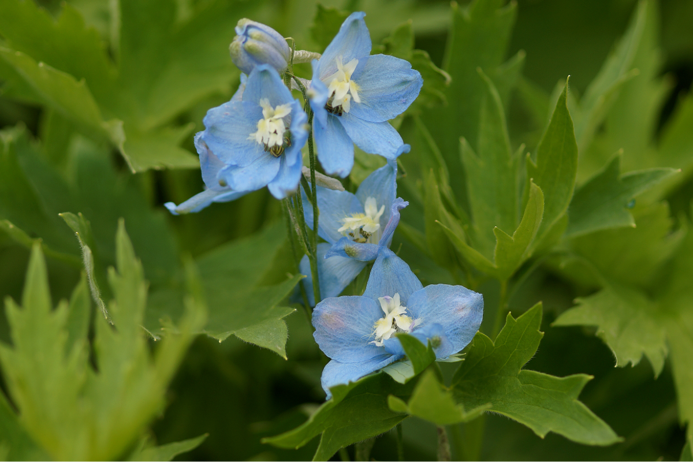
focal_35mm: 150
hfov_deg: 13.7
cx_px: 346
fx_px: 2887
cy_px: 231
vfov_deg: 9.1
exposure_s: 1/800
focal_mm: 100
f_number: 2.8
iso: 100
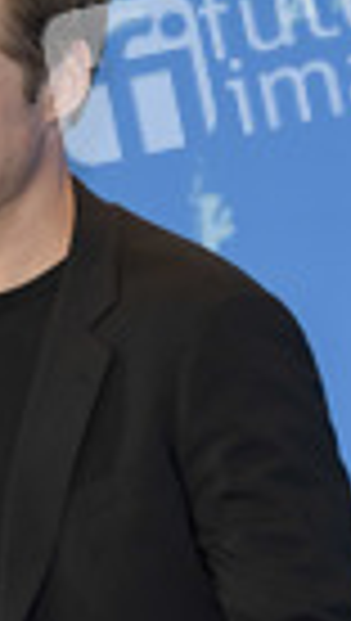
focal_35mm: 303
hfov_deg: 4.0
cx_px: -135
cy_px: 734
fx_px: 4995
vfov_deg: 7.1
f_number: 3.2
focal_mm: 100
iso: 640
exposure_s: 1/400
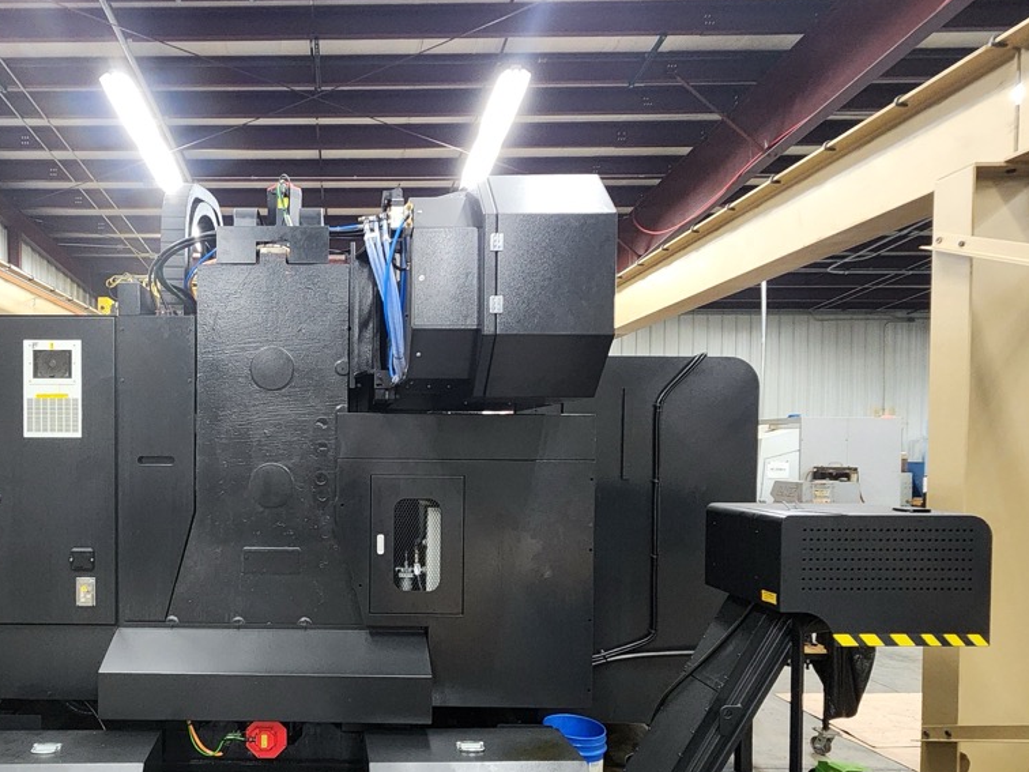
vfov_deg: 60.6
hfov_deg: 73.0
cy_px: 463
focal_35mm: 22
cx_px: 308
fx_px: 654
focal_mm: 2.2
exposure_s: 1/30
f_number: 2.2
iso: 320
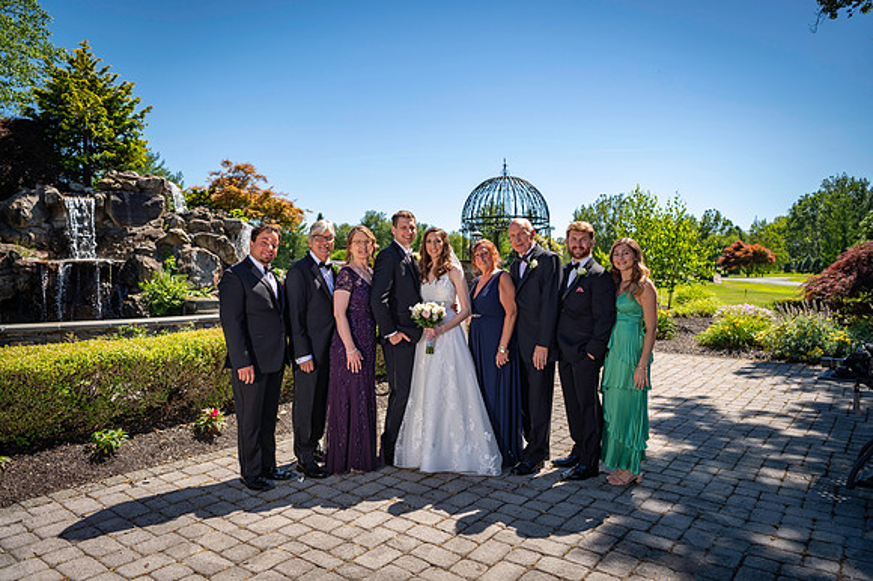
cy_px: 290
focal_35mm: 26
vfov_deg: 49.5
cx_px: 436
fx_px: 630
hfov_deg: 69.4
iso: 100
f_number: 3.2
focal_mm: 26
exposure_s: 1/2500
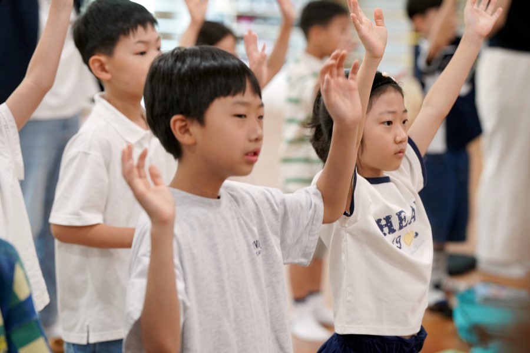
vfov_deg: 10.6
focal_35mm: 129
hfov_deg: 15.9
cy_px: 176
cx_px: 265
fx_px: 1899
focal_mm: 129
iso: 1600
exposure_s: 1/160
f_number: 4
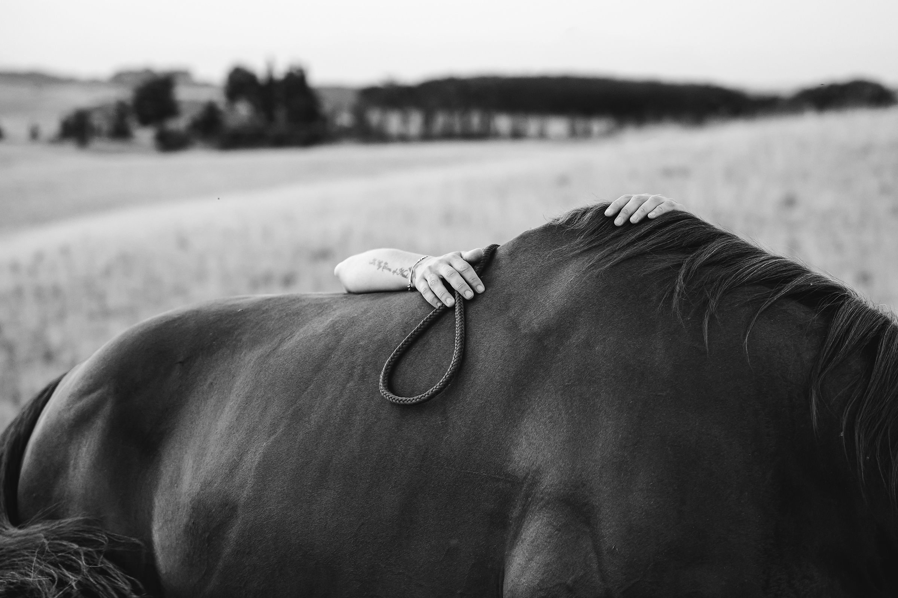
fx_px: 1746
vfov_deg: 19.5
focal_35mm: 70
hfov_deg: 28.8
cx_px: 449
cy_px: 299
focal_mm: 70
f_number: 2.8
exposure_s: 1/500
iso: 2000
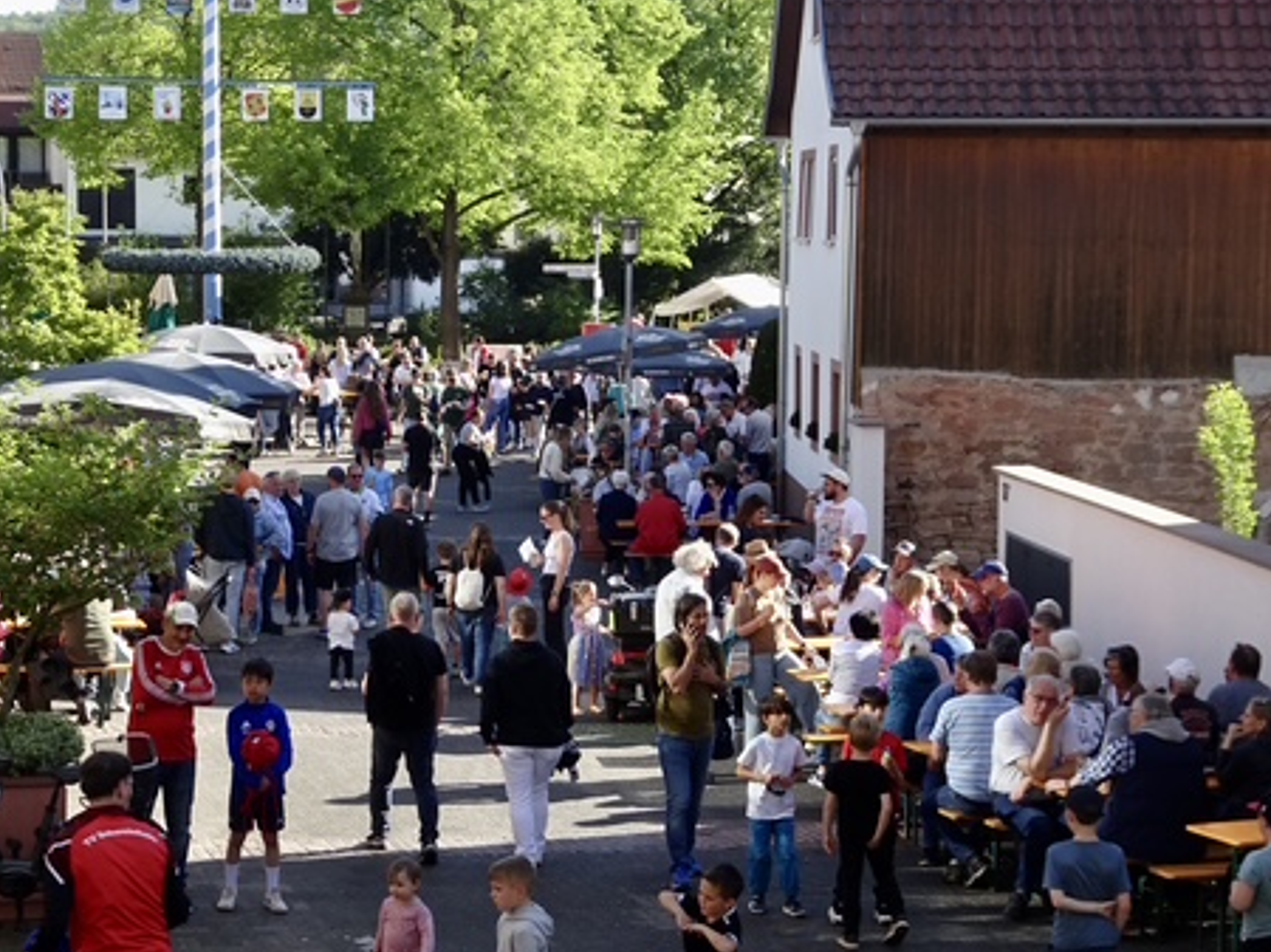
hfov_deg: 26.2
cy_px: 455
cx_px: 466
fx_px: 2716
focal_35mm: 74
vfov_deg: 19.9
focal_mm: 8.84
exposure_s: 1/125
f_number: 4.5
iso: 80
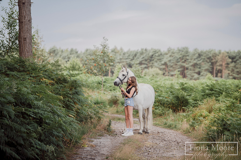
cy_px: 80
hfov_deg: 15.2
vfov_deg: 10.1
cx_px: 120
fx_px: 903
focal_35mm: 135
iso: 160
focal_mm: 135
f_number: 3.5
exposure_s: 1/1000
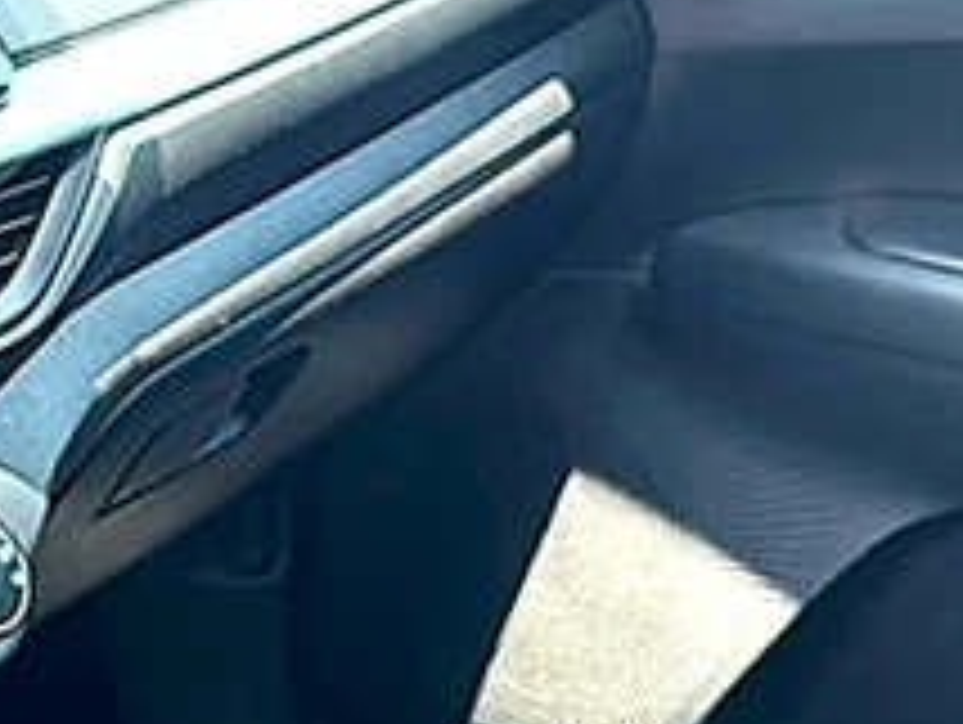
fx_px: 3370
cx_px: -468
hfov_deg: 15.1
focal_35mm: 121
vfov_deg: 12.2
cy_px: 677
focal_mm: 6.86
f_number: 1.78
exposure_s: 1/318
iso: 125
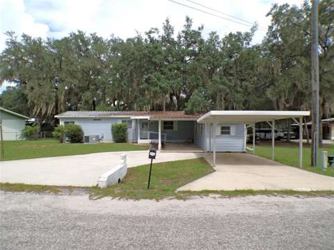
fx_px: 232
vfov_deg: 56.8
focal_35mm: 24
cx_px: 167
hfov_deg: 71.6
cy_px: 125
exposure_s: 1/550
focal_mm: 4.3
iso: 100
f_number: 4.4
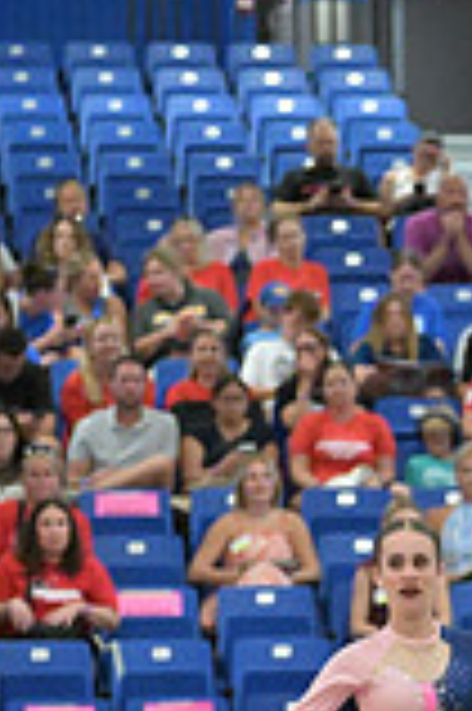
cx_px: 1209
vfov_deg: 6.7
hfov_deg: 4.3
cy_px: 587
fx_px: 6070
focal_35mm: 308
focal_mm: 84
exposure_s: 1/1000
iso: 10000
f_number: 2.8
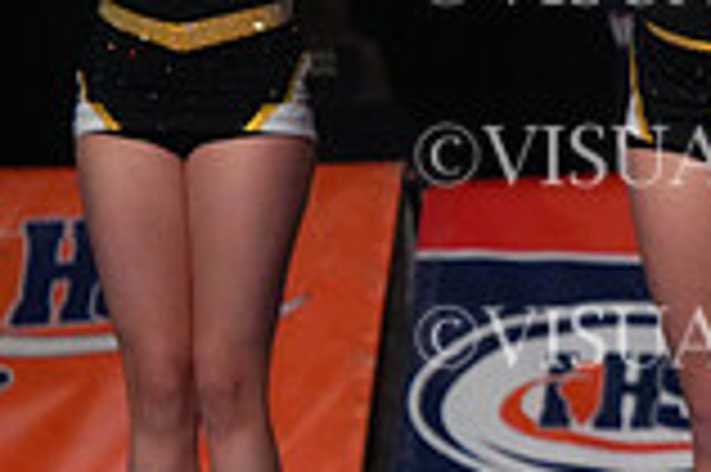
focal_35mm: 954
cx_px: 1066
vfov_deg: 1.4
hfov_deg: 2.2
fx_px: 18822
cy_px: 65
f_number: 5.6
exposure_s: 1/1250
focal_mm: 260
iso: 16000
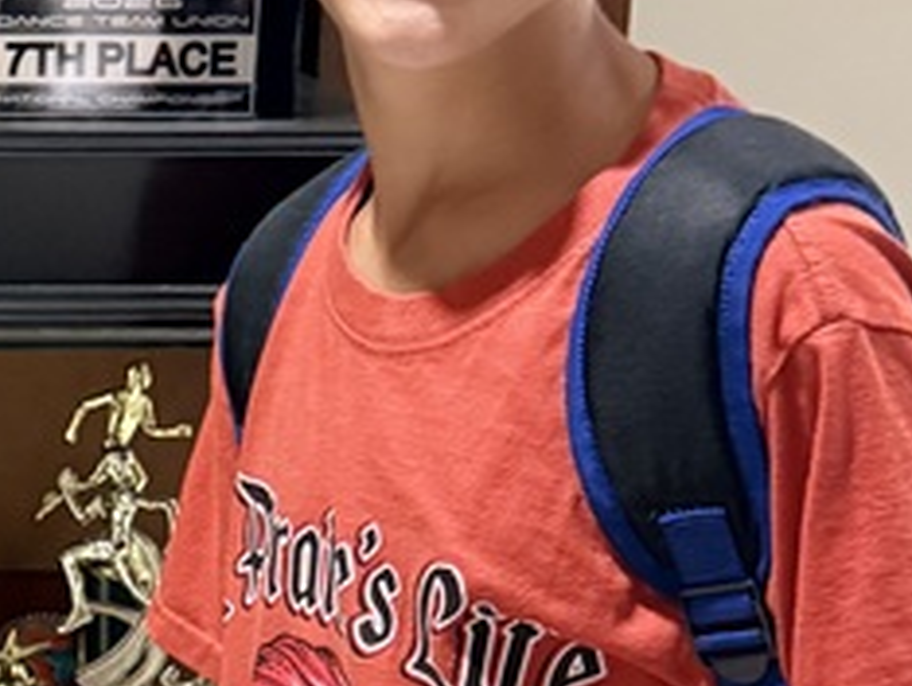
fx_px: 2769
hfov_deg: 18.0
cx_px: -117
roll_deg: -0.2
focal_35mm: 105
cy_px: 616
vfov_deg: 14.0
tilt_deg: -16.4
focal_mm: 6.76
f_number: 1.78
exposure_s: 1/30
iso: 800
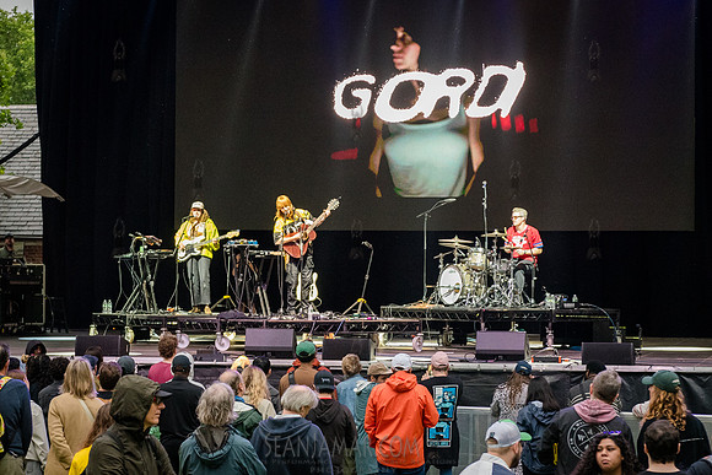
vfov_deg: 12.4
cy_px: 242
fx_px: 2179
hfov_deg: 18.5
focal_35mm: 110
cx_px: 293
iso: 3200
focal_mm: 70
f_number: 4.5
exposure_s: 1/250
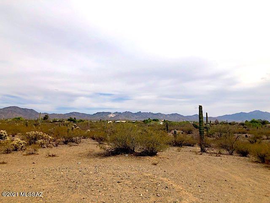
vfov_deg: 49.7
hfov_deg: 63.4
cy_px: 102
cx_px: 135
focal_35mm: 28
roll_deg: -0.2
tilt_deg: +7.0
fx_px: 218
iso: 25
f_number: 1.8
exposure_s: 1/4367
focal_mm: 3.99
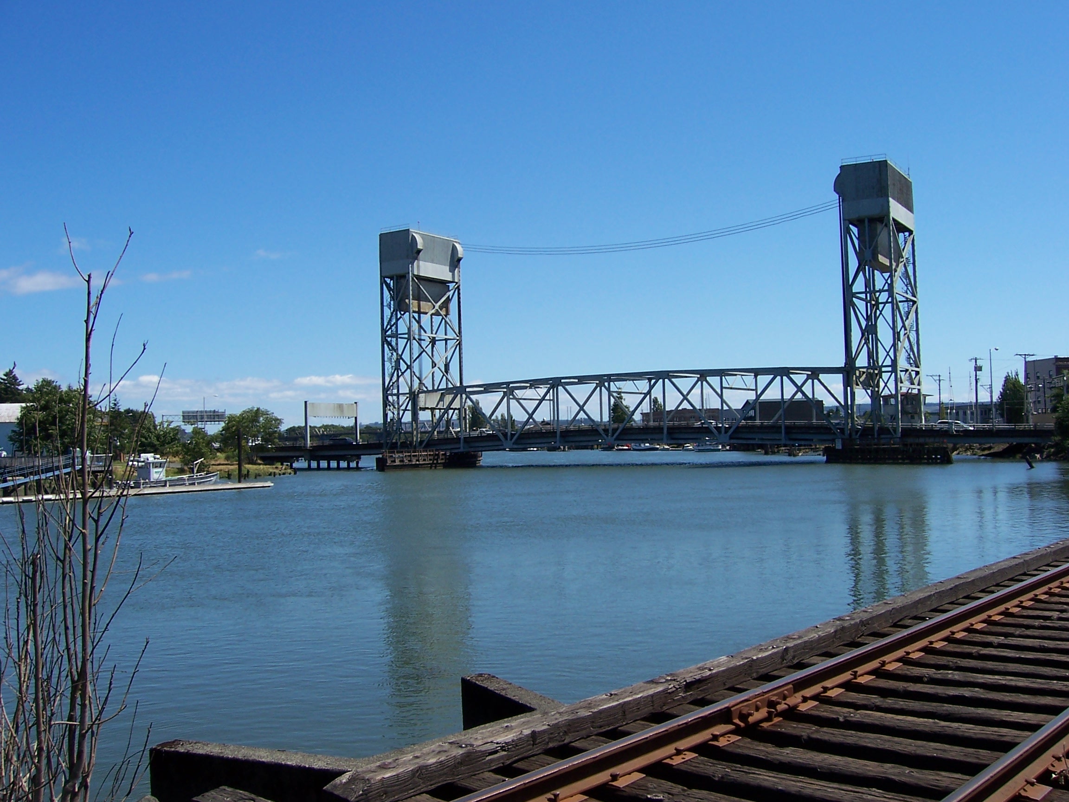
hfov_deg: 51.4
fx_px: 1112
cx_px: 534
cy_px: 401
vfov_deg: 39.7
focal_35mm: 36
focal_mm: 6
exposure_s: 1/500
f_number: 4.8
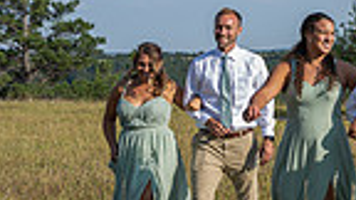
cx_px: 574
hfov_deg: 18.2
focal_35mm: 101
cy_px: 51
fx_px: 953
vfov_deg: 12.0
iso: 80
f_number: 3.5
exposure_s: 1/500
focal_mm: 24
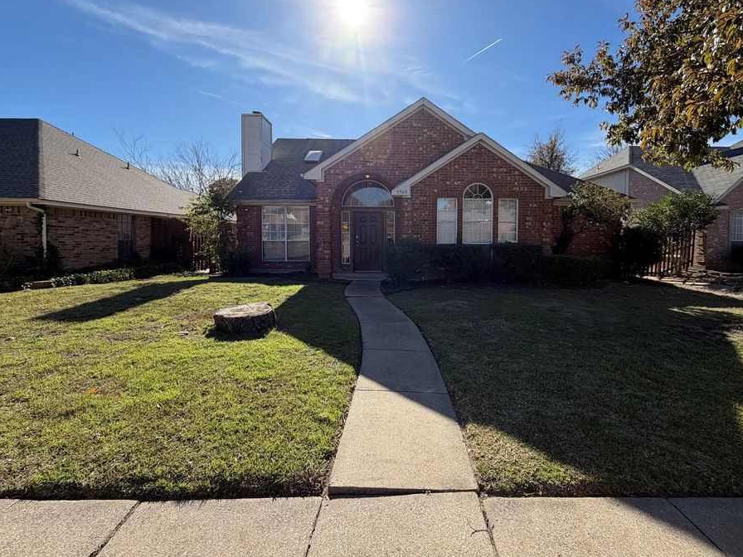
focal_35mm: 16
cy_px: 247
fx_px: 343
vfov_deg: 77.8
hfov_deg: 94.3
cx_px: 401
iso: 25
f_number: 2.2
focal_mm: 2.22
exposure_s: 1/770
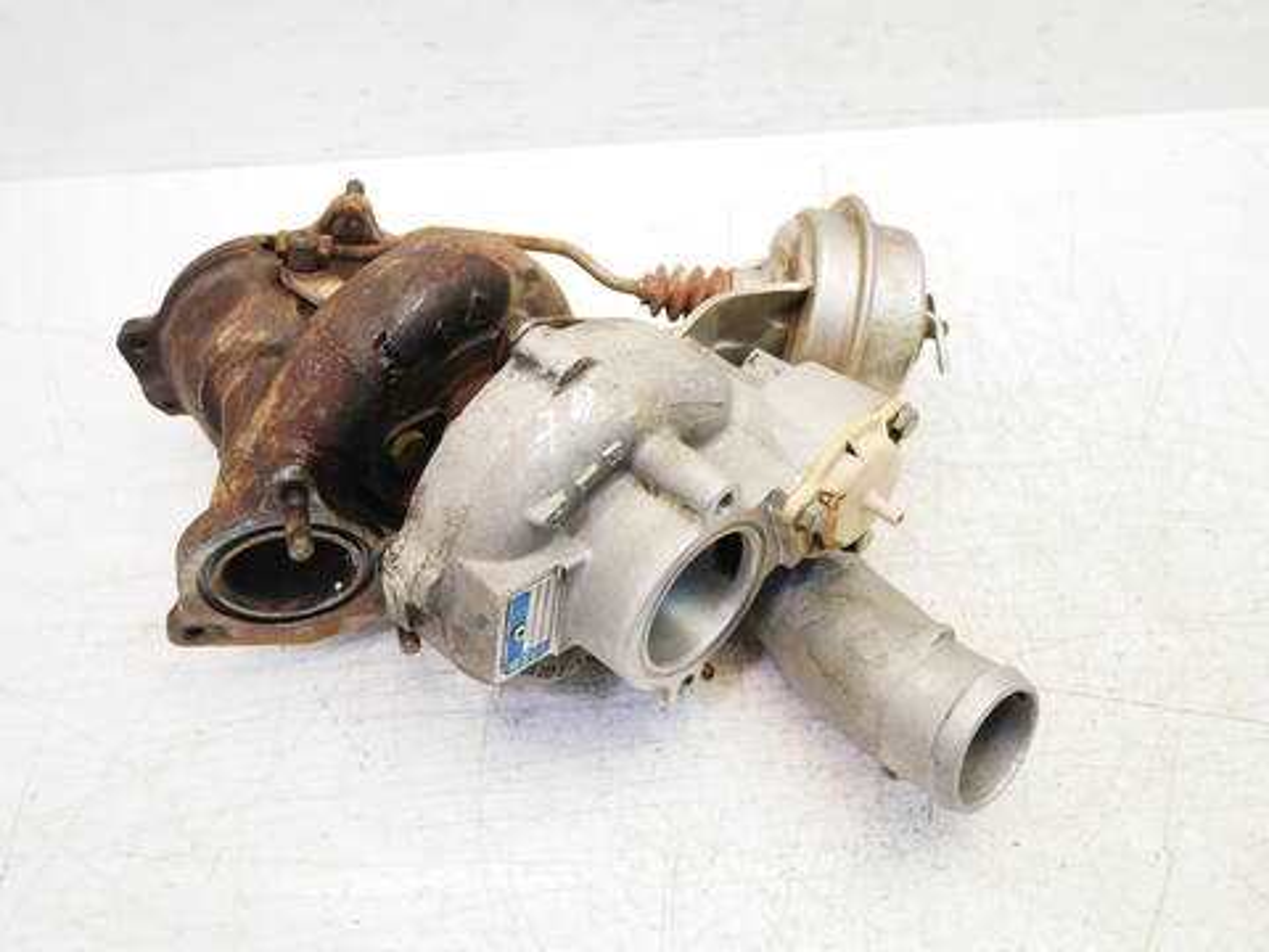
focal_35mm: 30
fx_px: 1100
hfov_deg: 60.0
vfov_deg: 46.8
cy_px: 476
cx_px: 634
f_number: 3.8
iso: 640
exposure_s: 1/60
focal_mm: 15
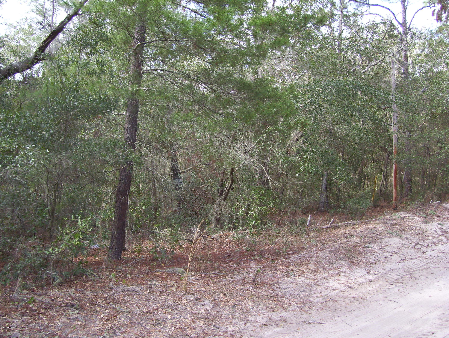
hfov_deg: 51.3
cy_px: 169
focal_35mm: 36
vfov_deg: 39.7
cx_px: 224
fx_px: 468
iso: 80
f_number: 2.7
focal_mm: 6
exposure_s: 1/200
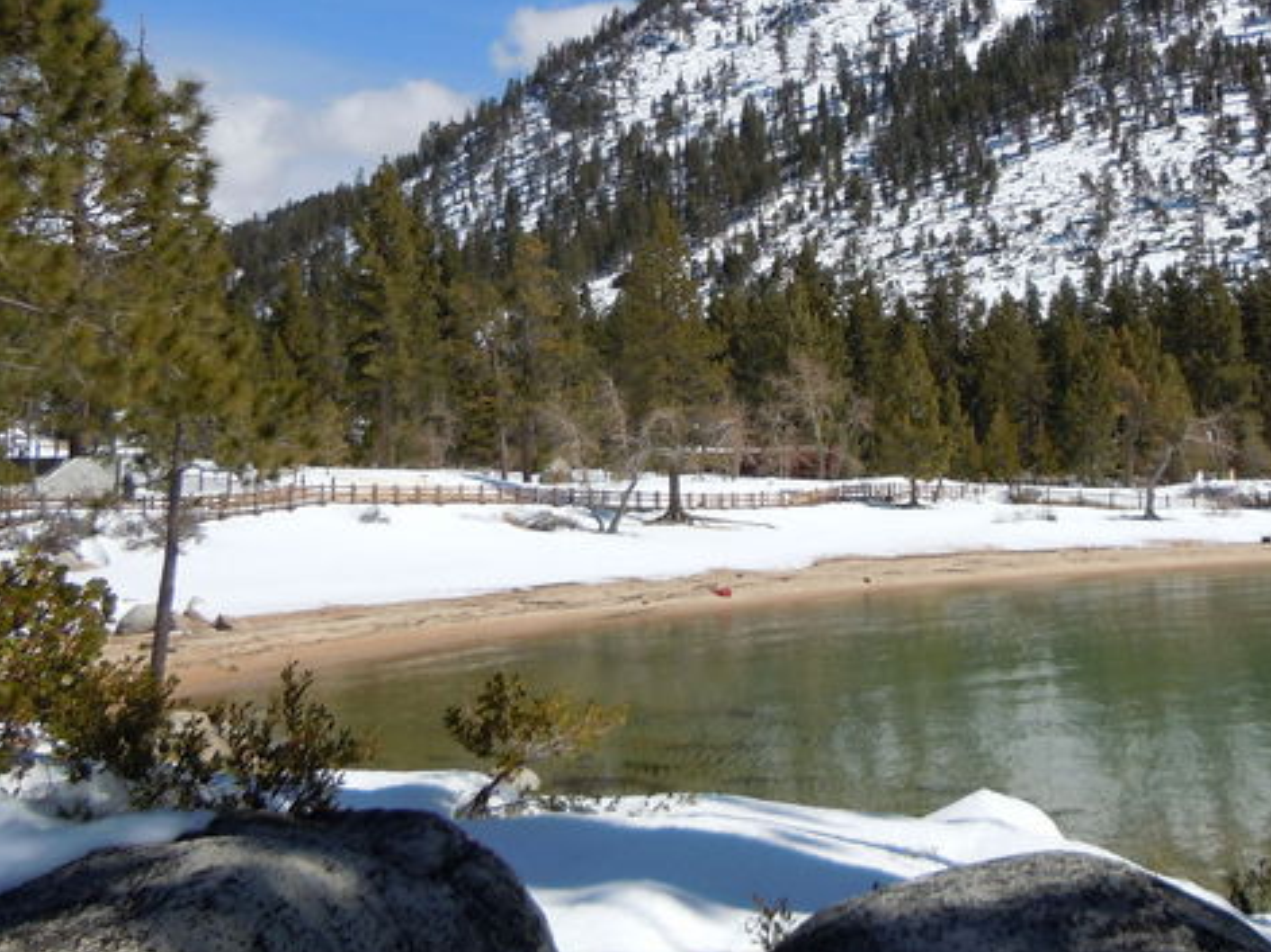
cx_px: 774
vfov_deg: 28.4
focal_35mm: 51
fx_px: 1872
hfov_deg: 37.3
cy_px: 348
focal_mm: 5.4
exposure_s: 1/400
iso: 100
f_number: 7
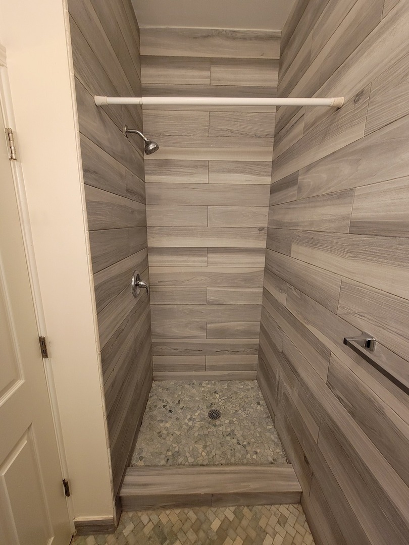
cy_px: 272
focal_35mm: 13
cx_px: 204
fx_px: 205
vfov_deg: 106.2
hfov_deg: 89.9
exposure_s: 1/40
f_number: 2.2
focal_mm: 2.2
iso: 320
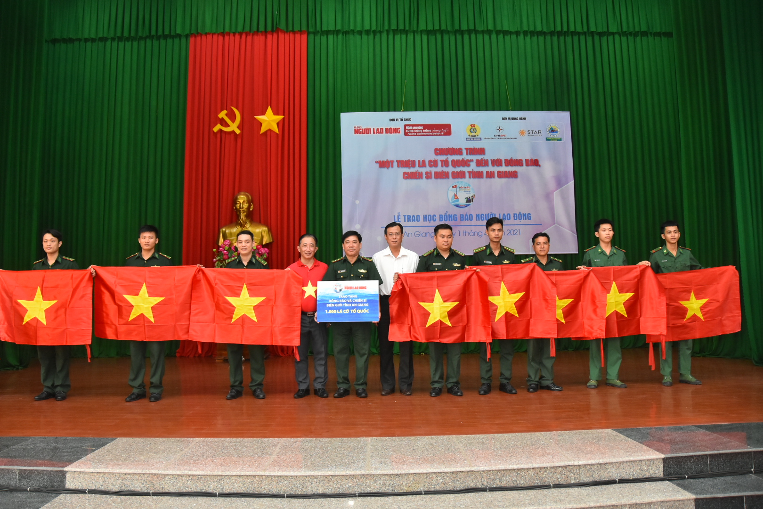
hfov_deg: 67.4
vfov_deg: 47.9
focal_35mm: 27
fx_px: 572
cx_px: 382
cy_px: 254
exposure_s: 1/125
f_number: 3.5
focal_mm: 18
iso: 1600
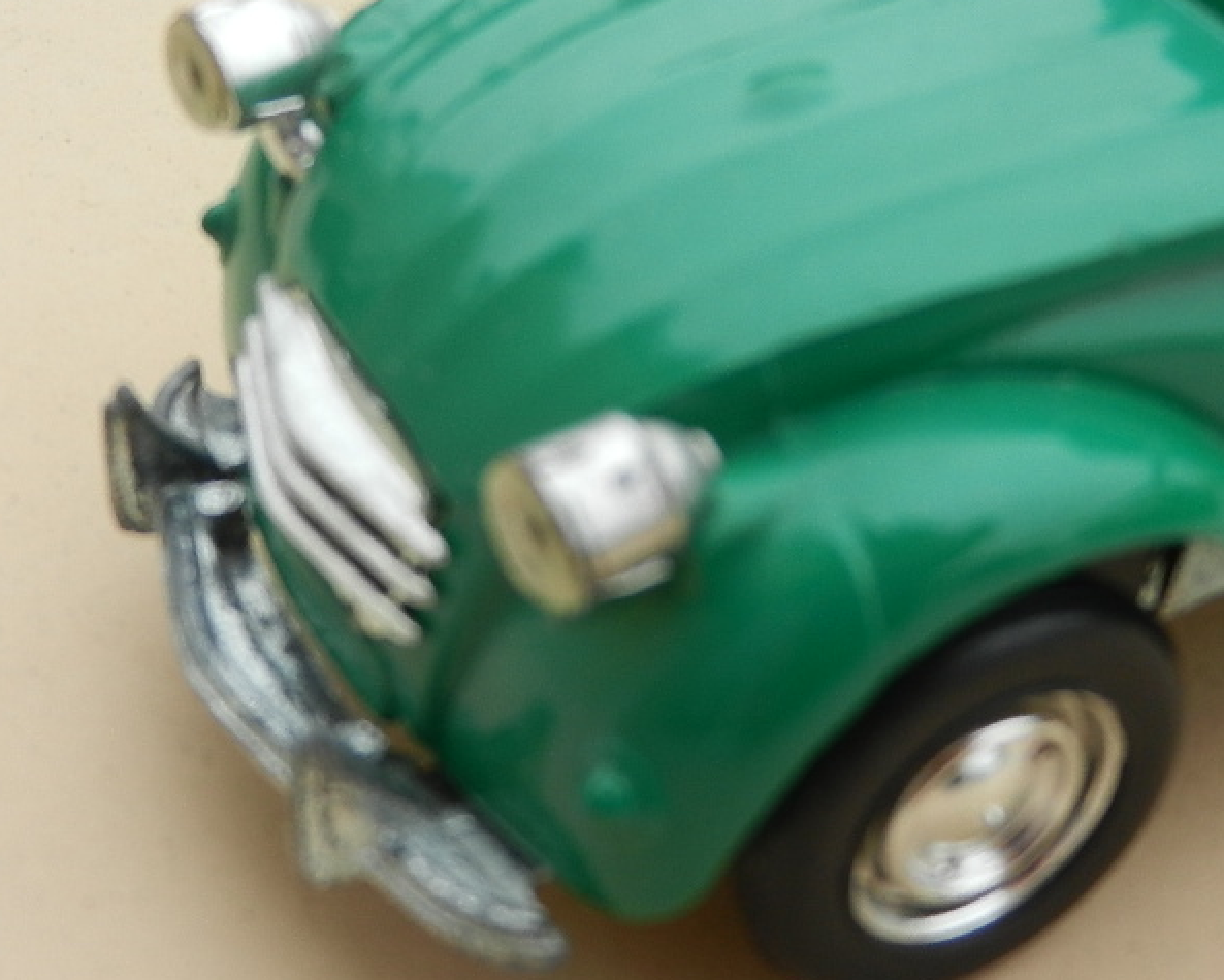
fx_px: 2320
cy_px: 332
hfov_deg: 29.4
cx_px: 786
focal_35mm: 64
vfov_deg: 23.8
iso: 160
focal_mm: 6.9
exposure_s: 1/125
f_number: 4
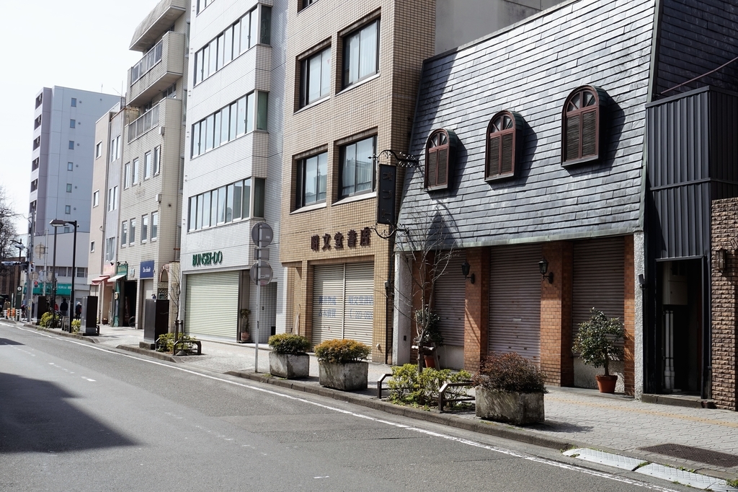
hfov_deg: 51.3
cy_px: 246
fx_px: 768
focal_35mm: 38
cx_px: 369
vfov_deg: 35.5
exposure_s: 1/80
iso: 100
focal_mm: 25
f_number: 13
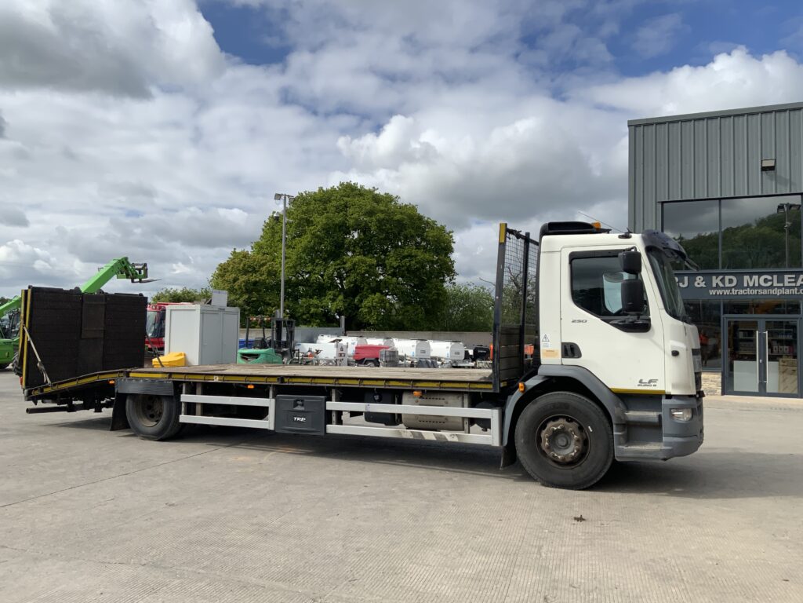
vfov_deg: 48.2
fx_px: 673
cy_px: 302
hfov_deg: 61.7
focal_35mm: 29
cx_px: 402
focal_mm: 3
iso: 16
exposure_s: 1/1730
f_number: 1.8
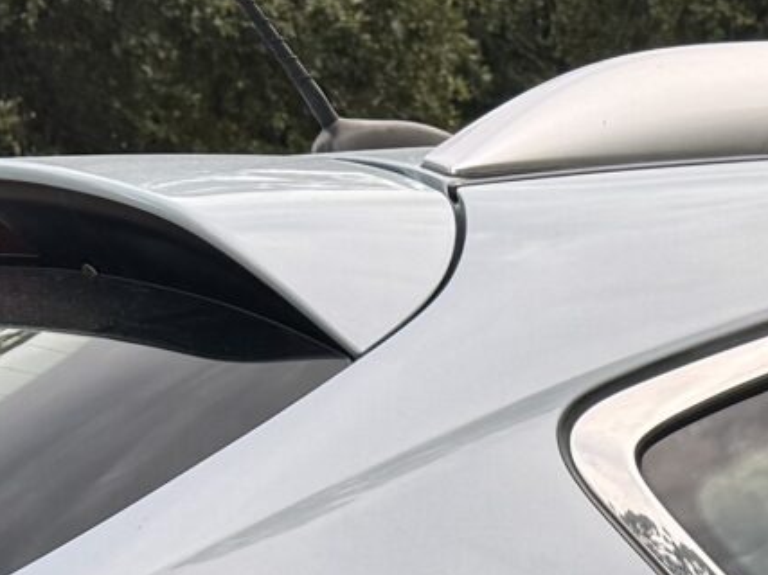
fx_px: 3194
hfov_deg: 13.1
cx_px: 1059
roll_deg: -2.0
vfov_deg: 9.3
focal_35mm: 144
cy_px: 1342
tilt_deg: -11.9
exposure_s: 1/288
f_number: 1.78
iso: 64
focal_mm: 6.76
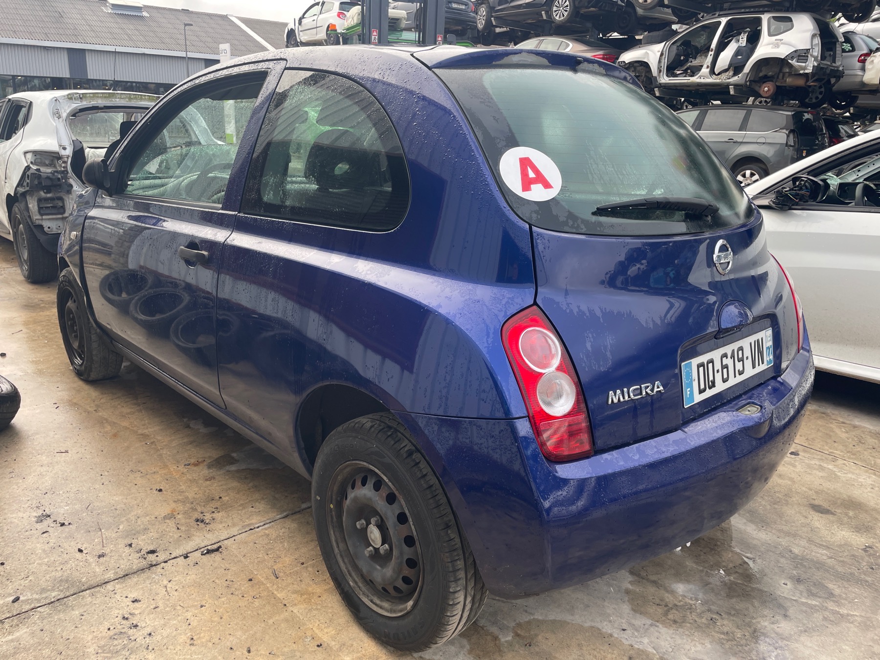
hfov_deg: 67.3
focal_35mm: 26
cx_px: 440
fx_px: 661
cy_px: 330
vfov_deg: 53.1
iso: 32
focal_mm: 4.2
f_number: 1.6
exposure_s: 1/212
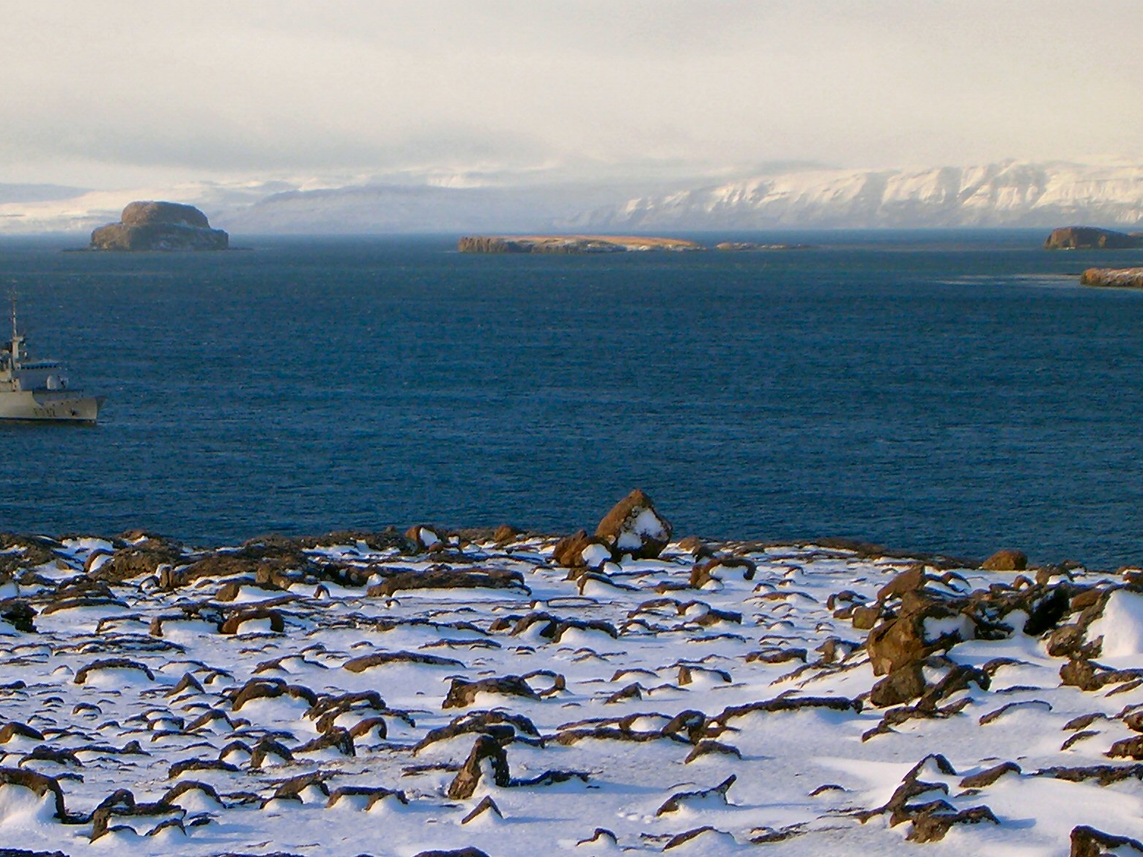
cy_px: 371
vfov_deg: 9.8
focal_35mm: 151
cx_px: 404
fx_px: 4986
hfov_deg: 13.1
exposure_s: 1/184
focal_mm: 17.4
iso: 100
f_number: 4.9
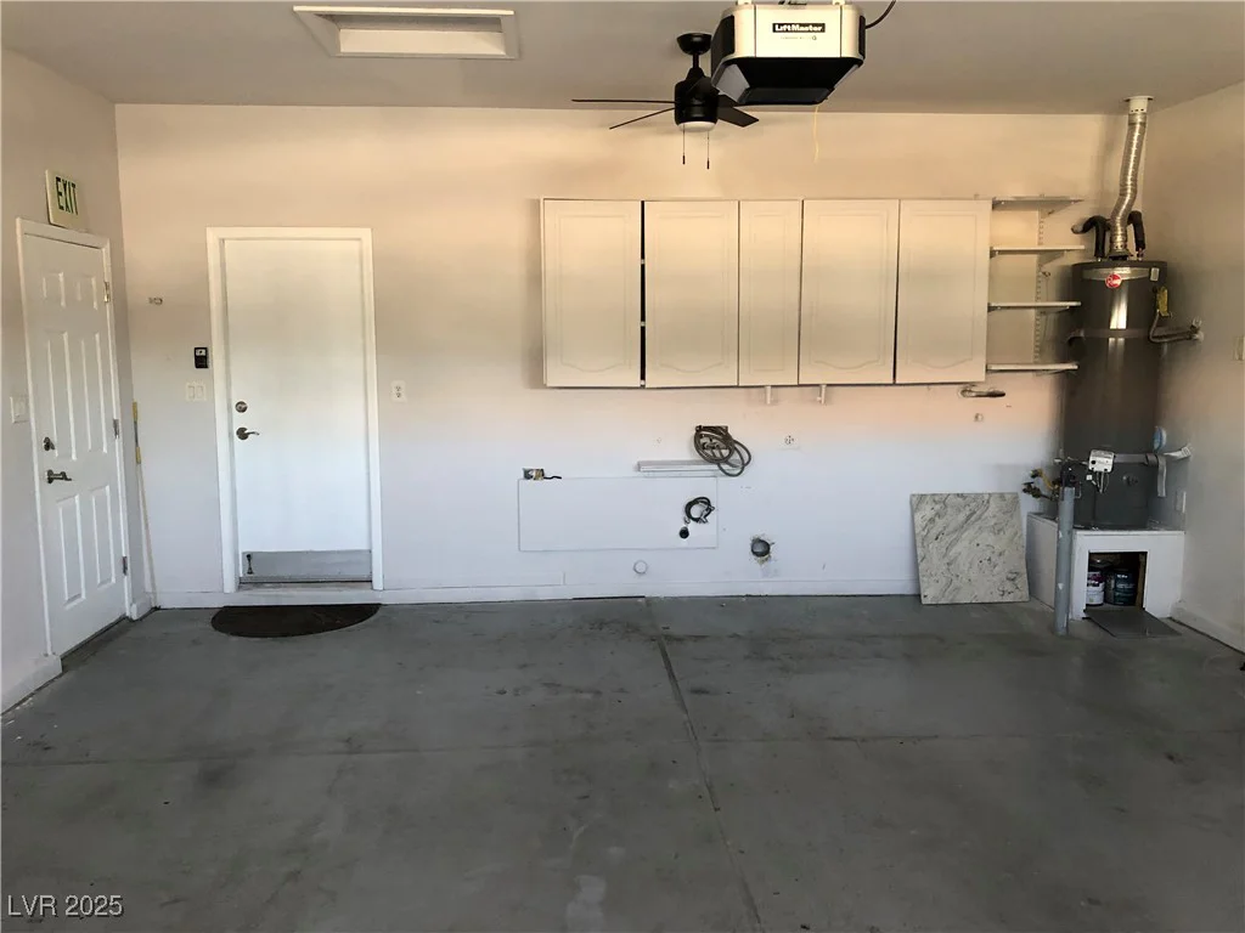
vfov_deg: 49.7
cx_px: 622
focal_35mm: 28
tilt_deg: -5.8
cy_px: 466
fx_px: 1007
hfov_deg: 63.4
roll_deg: -0.5
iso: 64
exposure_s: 1/15
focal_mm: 3.99
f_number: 1.8
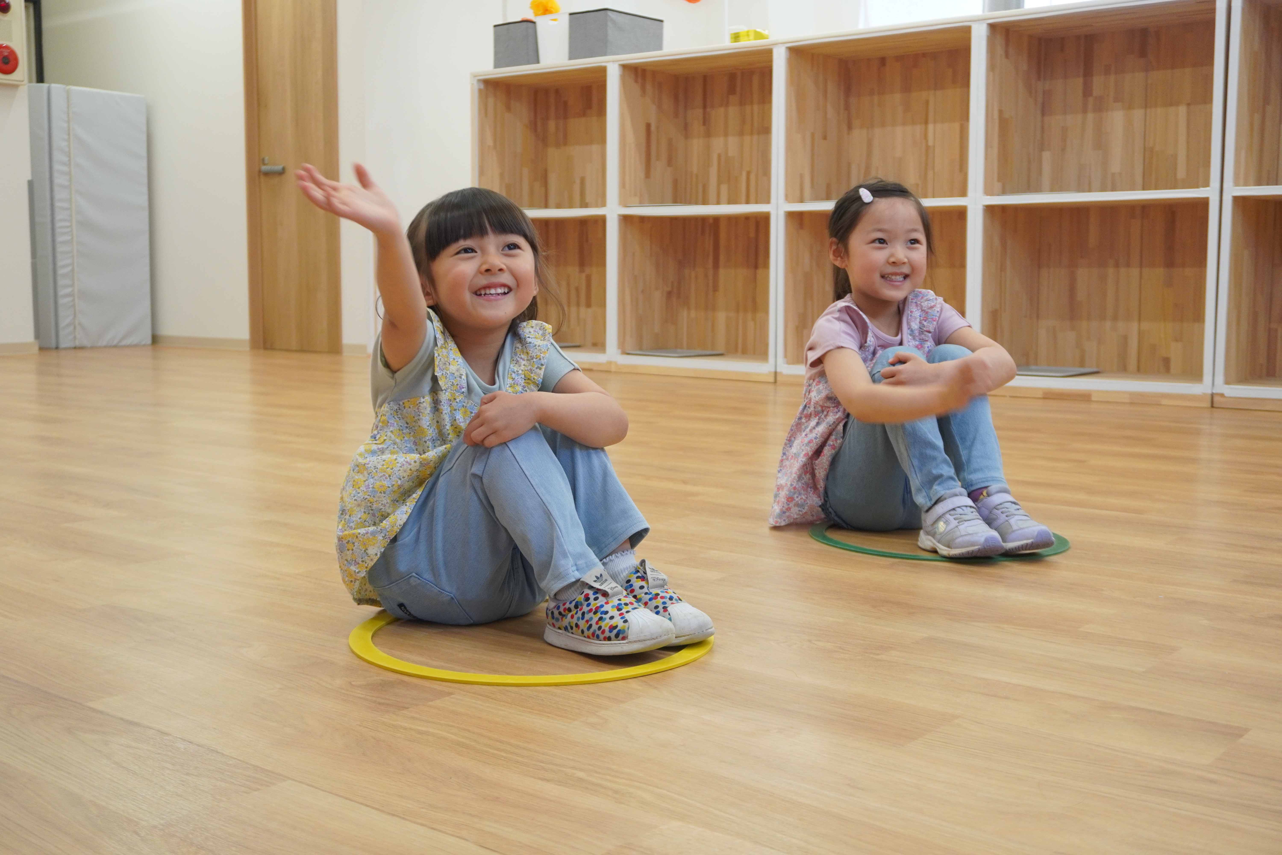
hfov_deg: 49.6
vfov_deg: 34.2
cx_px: 641
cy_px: 428
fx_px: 1389
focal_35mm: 39
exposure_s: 1/160
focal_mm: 26
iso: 800
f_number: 4.5
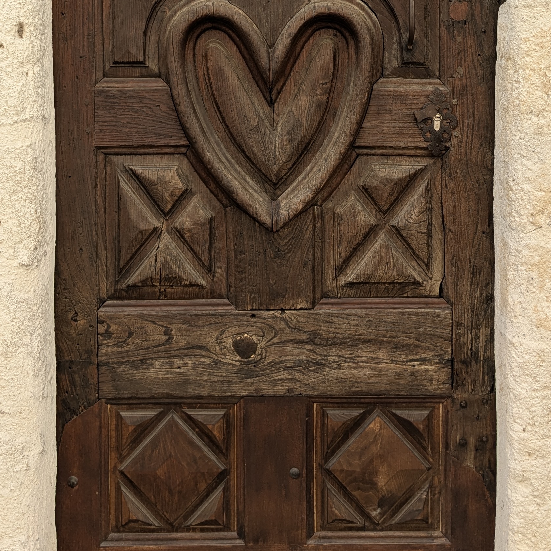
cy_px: 56
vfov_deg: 28.9
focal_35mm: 57
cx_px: 286
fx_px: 1026
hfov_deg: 30.0
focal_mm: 4.38
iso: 51
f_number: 1.73
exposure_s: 1/425
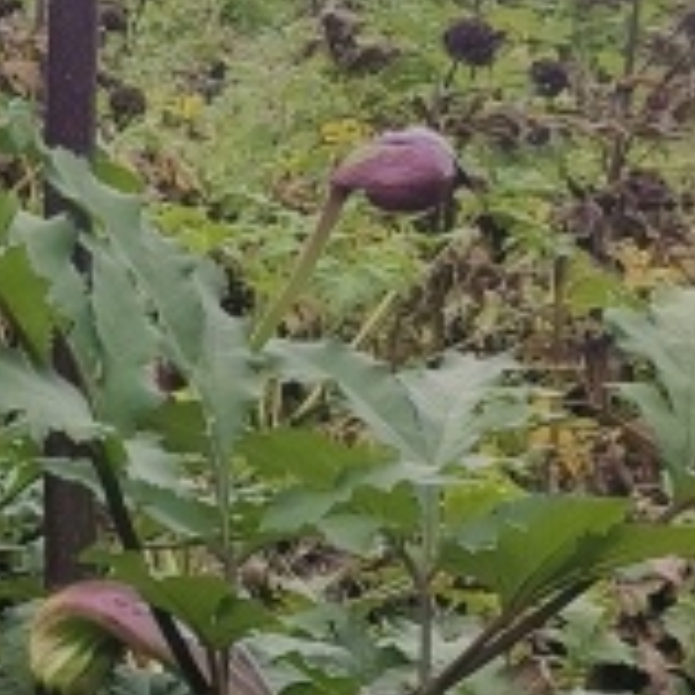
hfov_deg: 11.7
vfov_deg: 12.7
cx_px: -598
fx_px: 3112
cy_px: 288
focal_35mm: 137
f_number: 1.75
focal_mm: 5.5
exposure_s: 1/679
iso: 100
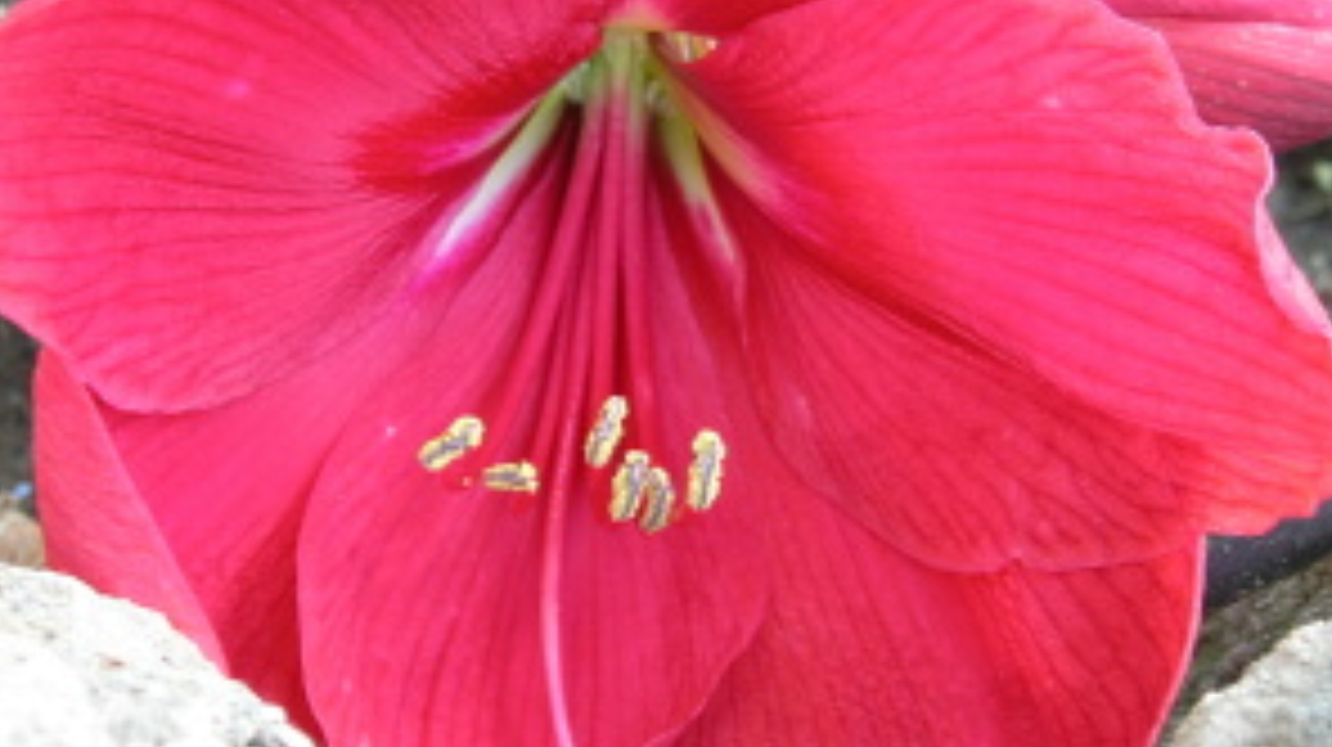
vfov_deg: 21.4
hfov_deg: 37.2
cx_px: 666
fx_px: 1976
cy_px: 302
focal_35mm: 56
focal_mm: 7.8
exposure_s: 1/16.8
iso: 64
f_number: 2.8
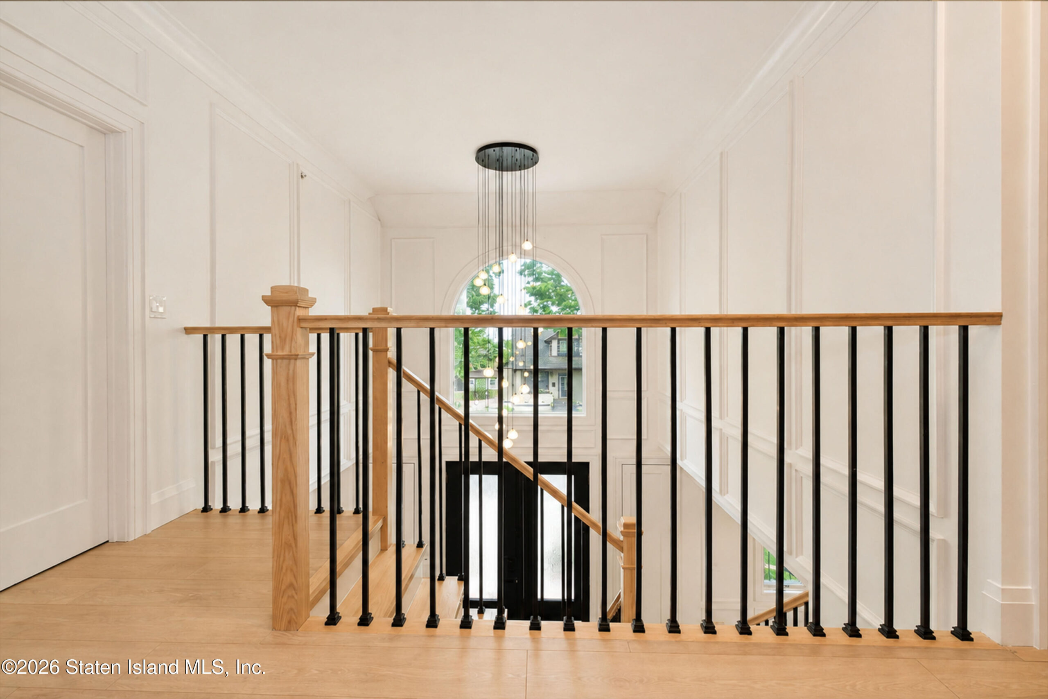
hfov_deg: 100.4
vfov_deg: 77.3
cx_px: 524
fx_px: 437
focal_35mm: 15
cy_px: 350
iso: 1000
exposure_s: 1/80
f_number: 8
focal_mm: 10
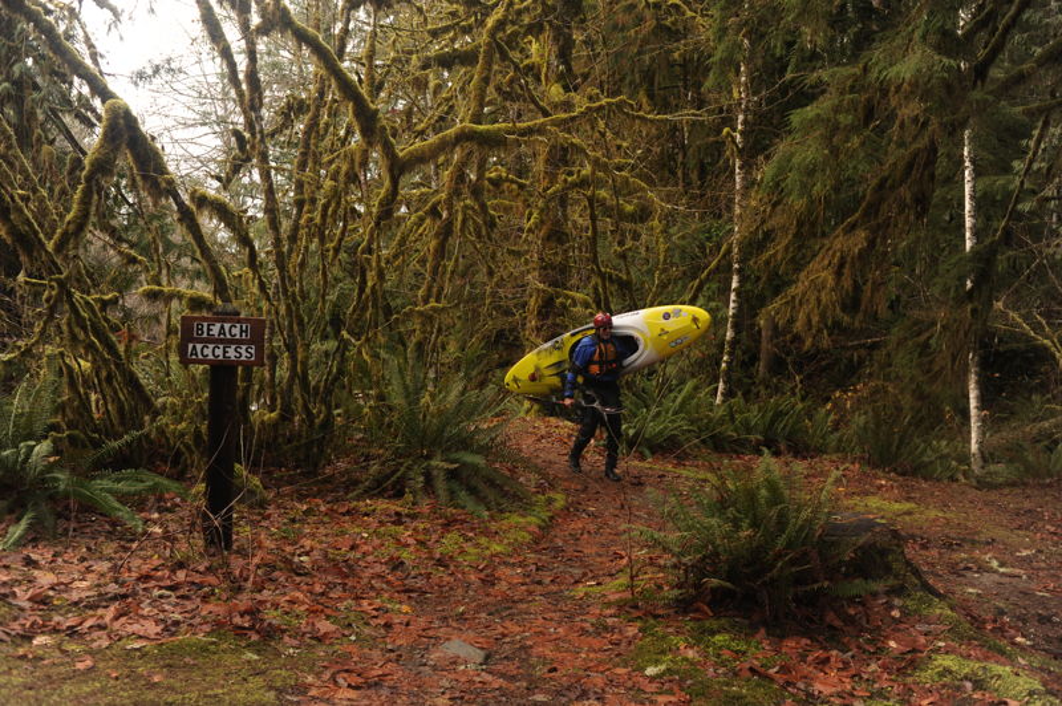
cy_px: 353
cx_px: 531
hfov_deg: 54.5
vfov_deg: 37.8
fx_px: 1032
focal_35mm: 35
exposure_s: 1/100
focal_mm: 35
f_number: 5
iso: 320
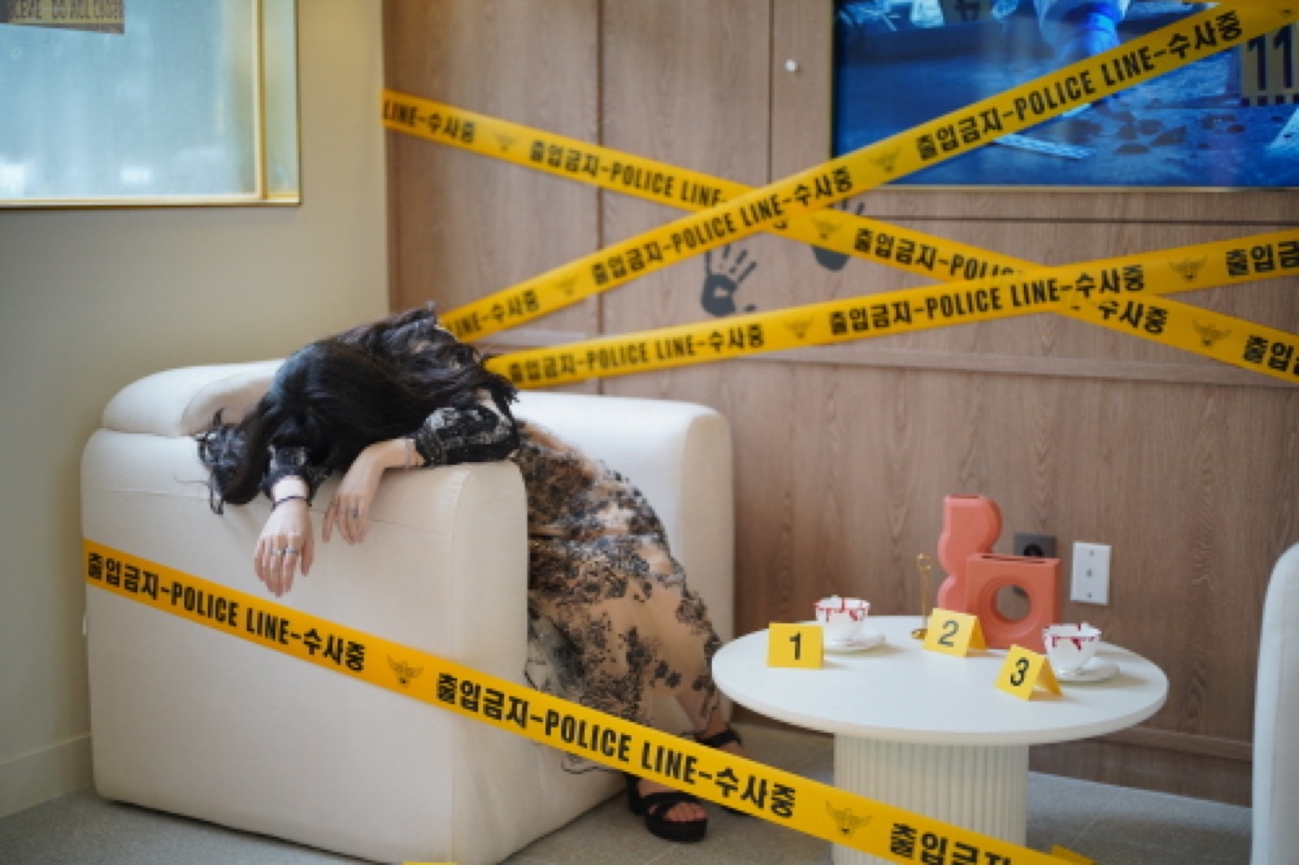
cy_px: 432
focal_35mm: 50
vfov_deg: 27.0
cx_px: 650
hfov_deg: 39.6
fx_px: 1803
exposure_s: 1/160
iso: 100
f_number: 1.2
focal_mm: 50
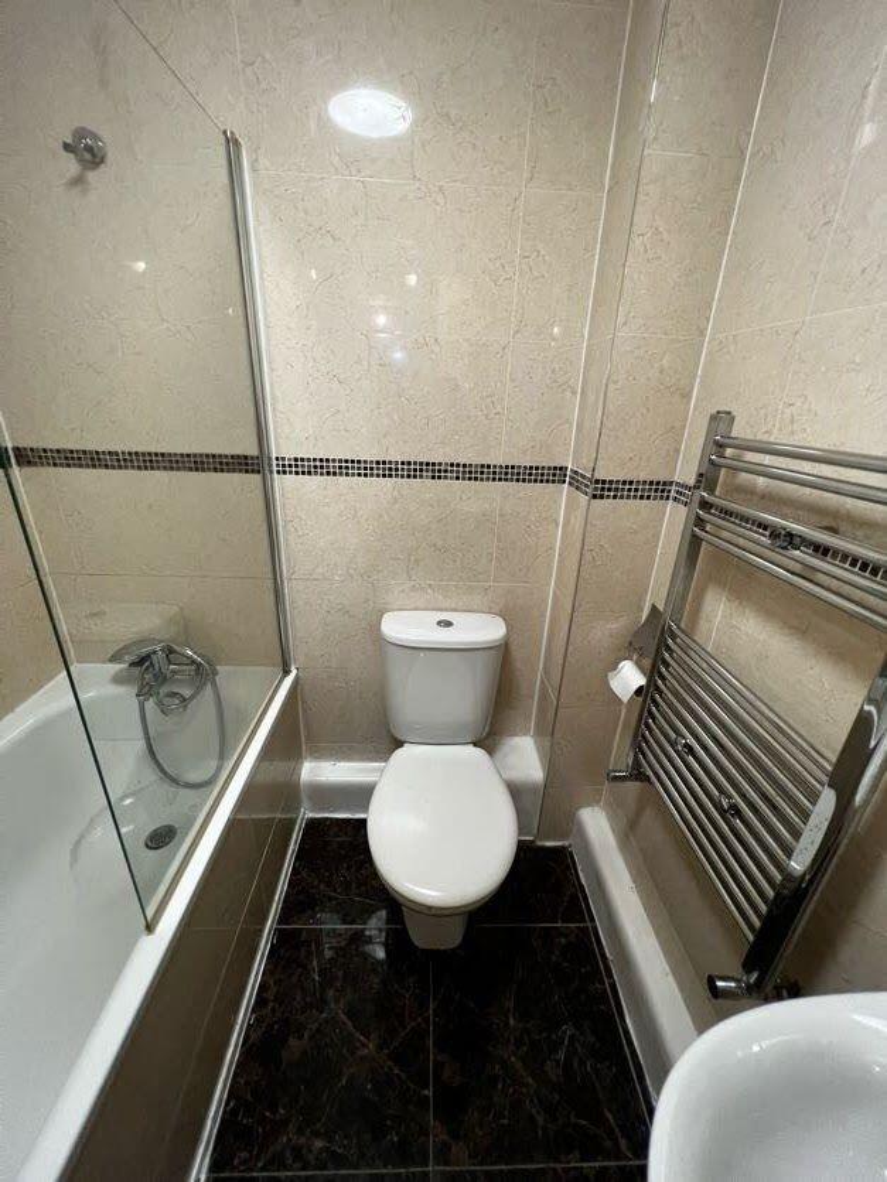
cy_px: 591
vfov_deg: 106.2
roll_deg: -1.0
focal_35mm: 13
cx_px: 444
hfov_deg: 89.9
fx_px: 444
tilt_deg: -21.3
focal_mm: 1.57
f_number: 1.8
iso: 200
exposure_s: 1/50
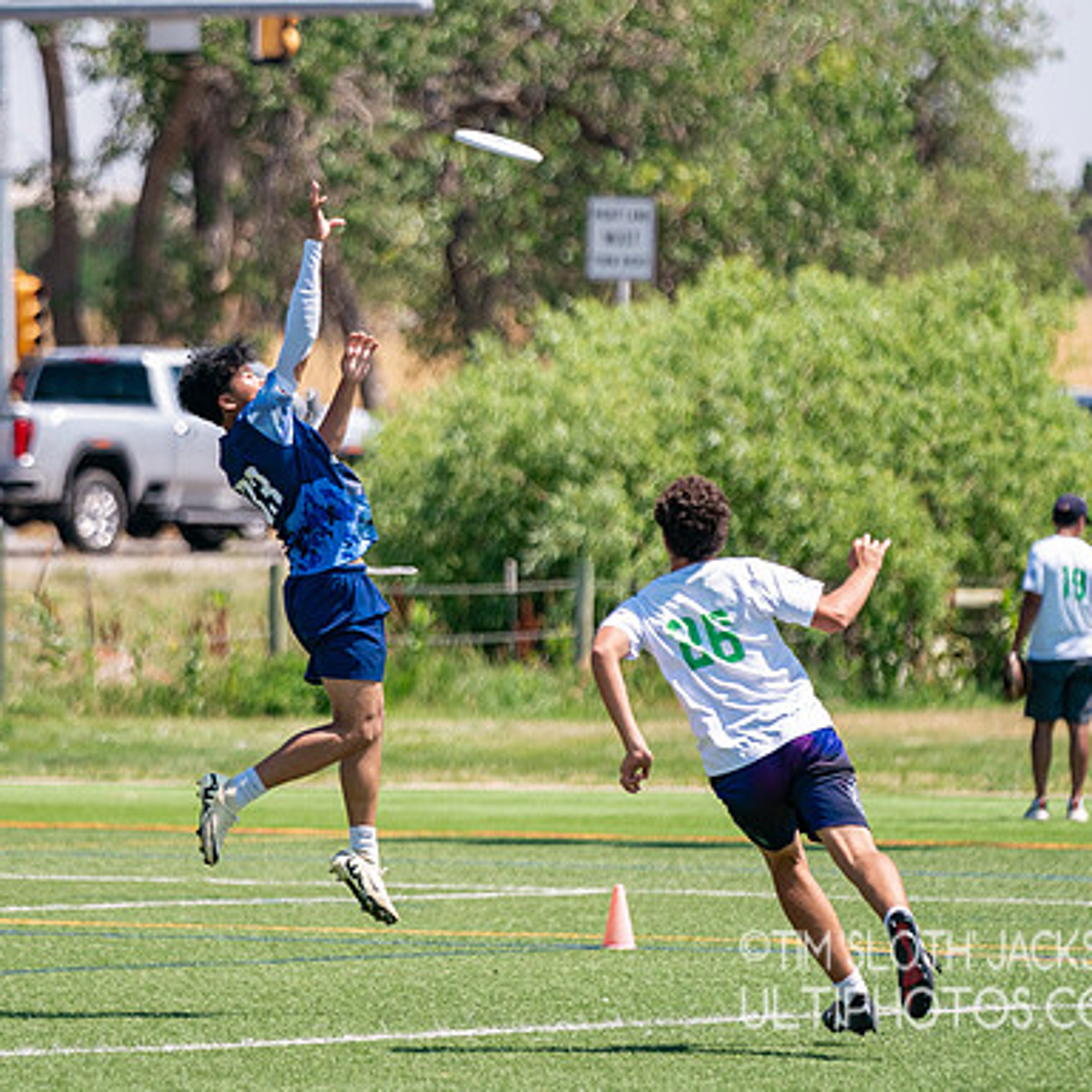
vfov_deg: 5.0
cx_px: 401
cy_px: 488
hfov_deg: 5.0
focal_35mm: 353
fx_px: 12599
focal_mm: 200
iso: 640
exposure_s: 1/6400
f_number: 2.8
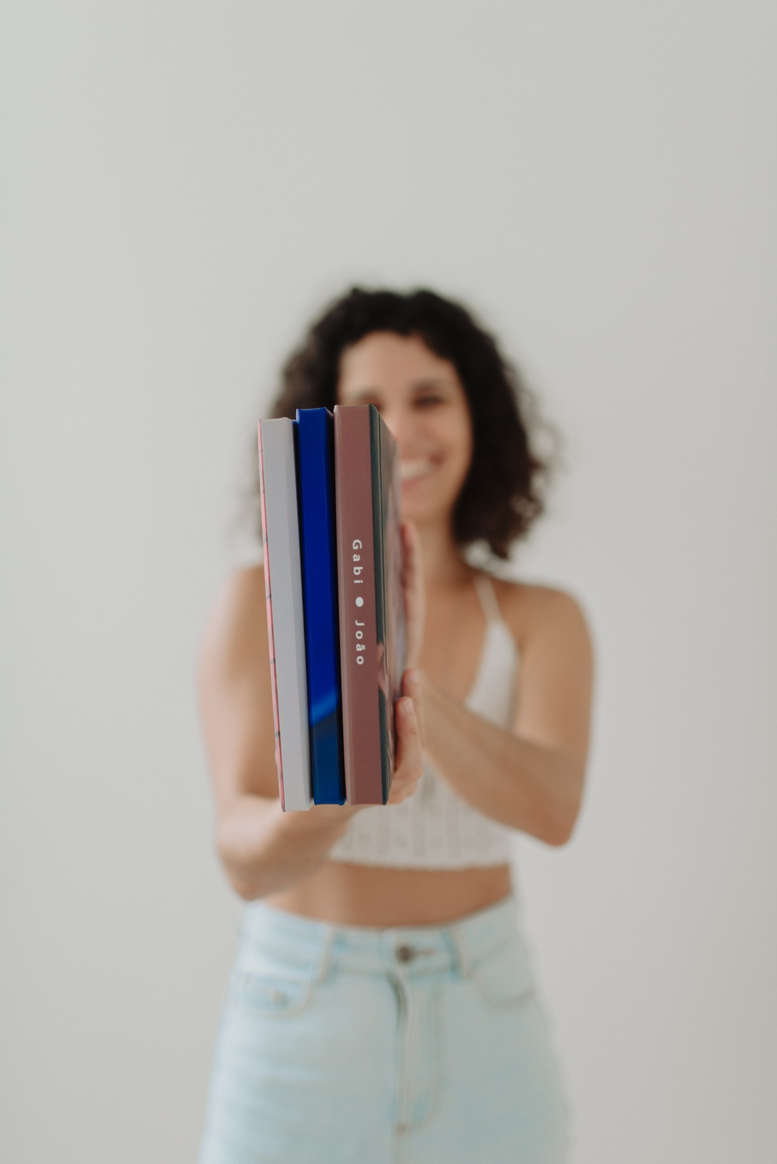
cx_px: 388
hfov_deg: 37.9
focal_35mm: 35
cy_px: 582
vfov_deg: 54.4
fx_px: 1132
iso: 200
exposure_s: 1/1000
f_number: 1.7
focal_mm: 35
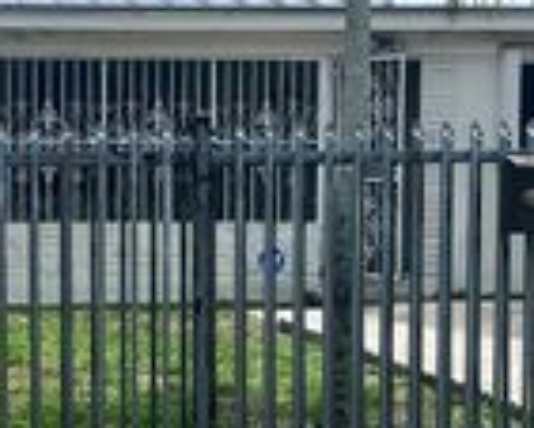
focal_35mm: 90
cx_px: 64
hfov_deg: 20.8
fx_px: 1423
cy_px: 241
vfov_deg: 17.1
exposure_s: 1/4831
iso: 50
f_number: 1.5
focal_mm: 5.7
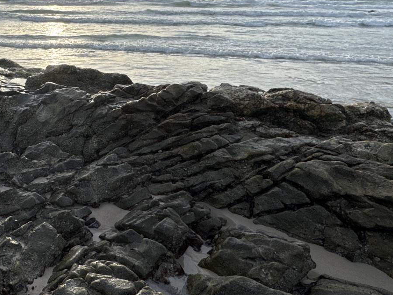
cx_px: 46
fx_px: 352
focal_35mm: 31
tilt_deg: -18.3
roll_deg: -1.0
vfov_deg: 44.9
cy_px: 105
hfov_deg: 52.1
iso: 50
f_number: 2.2
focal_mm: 2.22
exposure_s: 1/1709
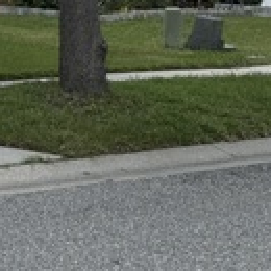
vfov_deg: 15.5
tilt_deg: -0.3
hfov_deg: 12.4
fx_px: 965
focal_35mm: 109
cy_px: -29
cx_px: -393
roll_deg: -0.3
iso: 80
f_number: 1.78
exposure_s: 1/3413
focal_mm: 6.76
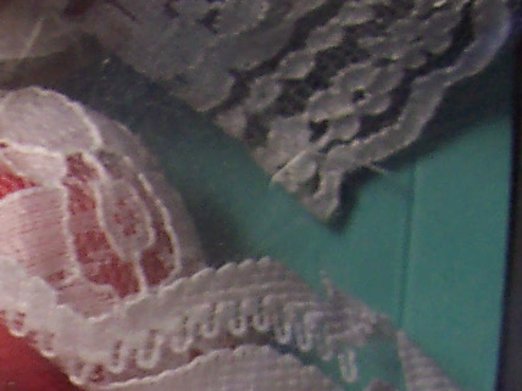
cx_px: -210
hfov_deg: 13.2
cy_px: 683
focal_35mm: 143
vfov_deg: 9.9
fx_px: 2156
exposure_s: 1/45
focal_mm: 5.6
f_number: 2.8
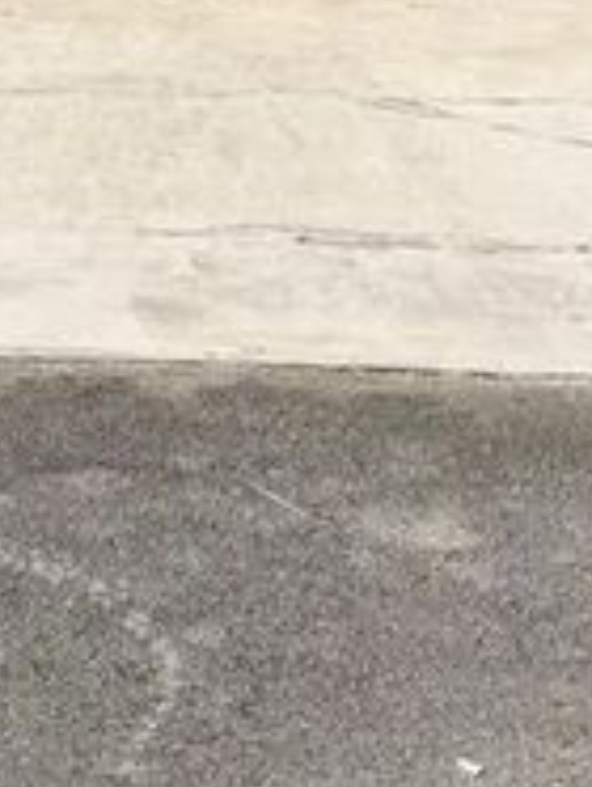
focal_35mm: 110
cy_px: -239
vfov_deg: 16.8
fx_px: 2503
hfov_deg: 13.3
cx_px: -34
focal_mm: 6.76
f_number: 1.78
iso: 80
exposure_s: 1/7353
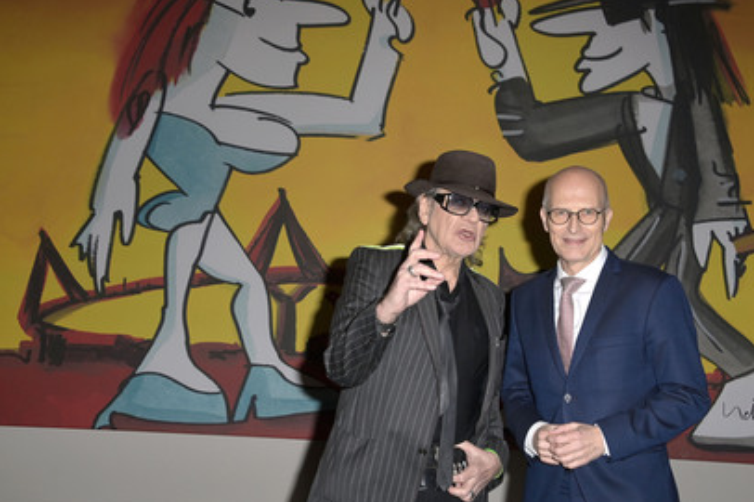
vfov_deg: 26.9
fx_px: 1046
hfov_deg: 39.6
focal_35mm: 50
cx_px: 417
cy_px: 271
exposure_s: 1/200
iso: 1000
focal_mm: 45
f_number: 5.6
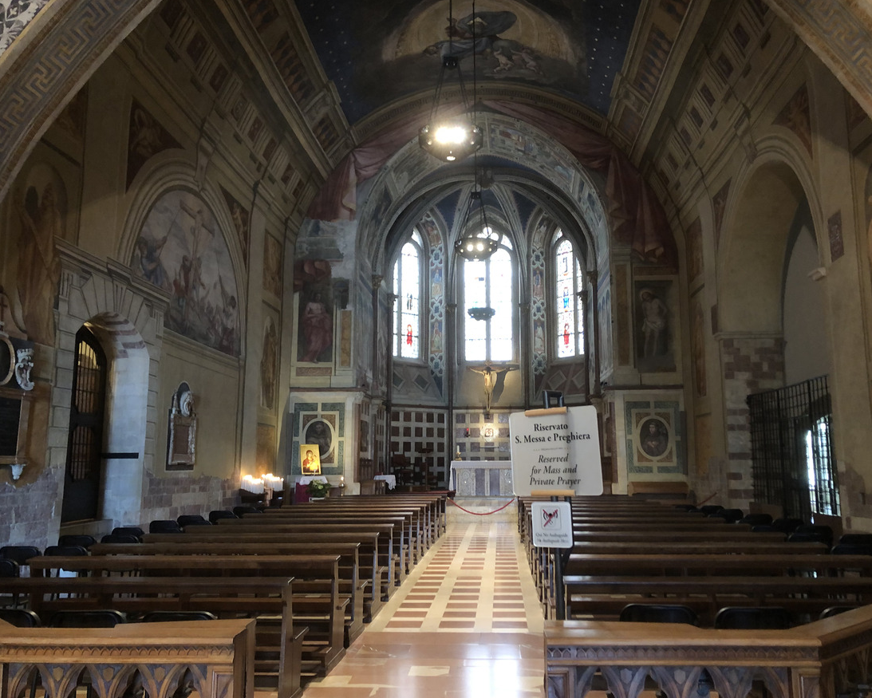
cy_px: 342
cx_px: 458
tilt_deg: +9.4
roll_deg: +1.4
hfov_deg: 58.7
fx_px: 774
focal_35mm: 30
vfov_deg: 48.5
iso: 100
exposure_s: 1/9
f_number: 1.8
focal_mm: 4
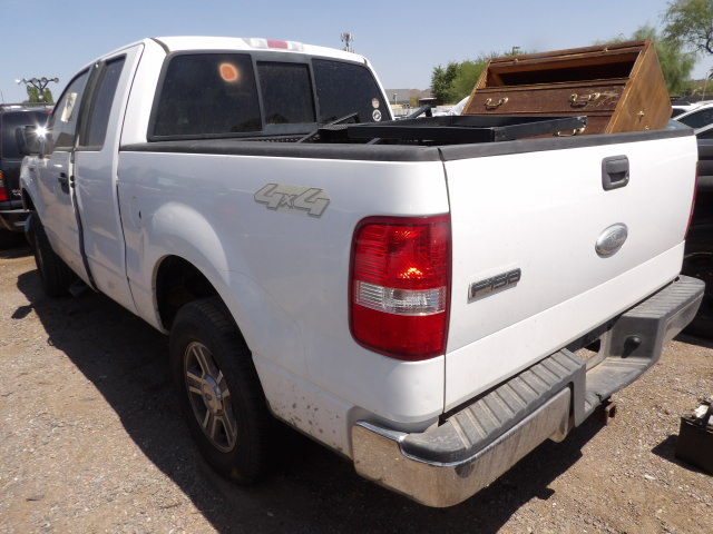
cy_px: 267
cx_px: 356
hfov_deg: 71.6
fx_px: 494
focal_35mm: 24
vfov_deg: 56.8
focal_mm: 4.3
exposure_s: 1/820
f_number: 4.6
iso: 100
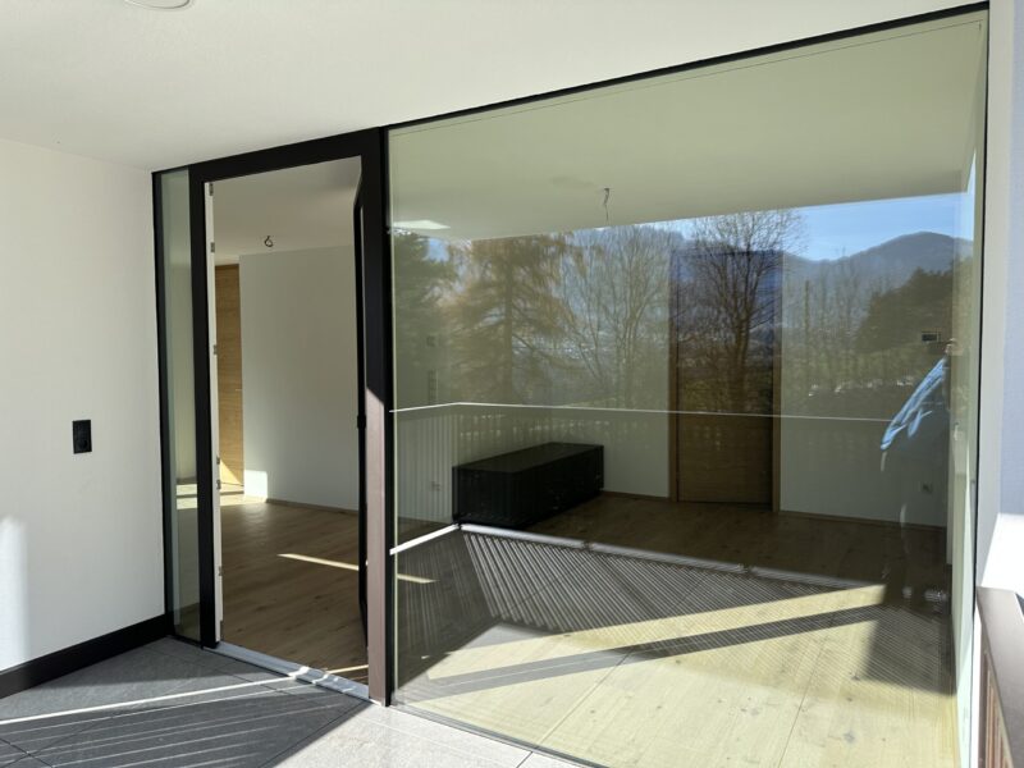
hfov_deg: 71.6
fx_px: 710
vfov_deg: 56.8
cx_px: 512
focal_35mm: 24
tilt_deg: -3.3
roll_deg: -0.3
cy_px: 384
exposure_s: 1/1256
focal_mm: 6.86
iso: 80
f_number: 1.78
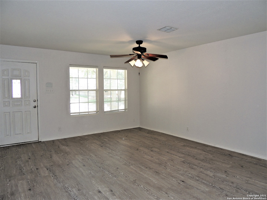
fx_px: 185
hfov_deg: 71.6
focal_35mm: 24
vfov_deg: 56.8
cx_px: 134
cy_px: 100
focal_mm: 4.3
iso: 100
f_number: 3
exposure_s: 1/40
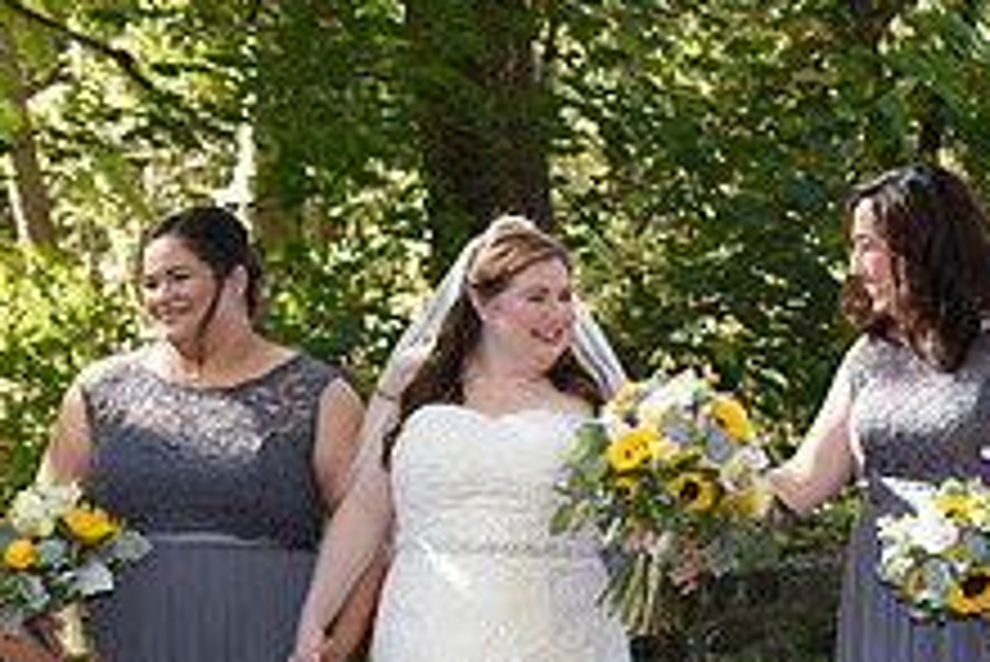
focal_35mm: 121
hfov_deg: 16.7
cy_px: 592
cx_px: 850
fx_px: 3330
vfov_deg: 11.3
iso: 640
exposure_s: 1/200
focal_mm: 46
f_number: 5.6
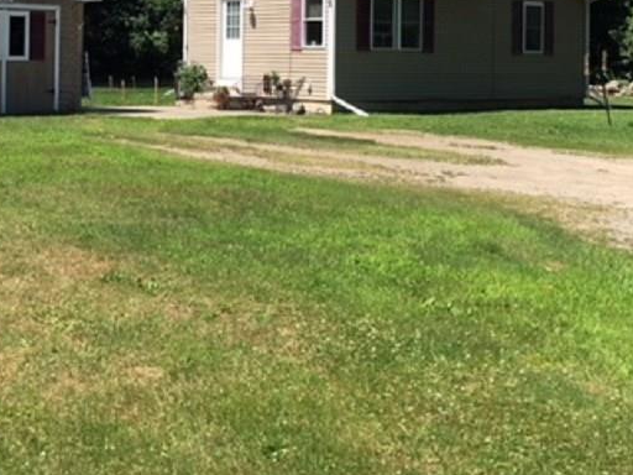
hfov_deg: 32.8
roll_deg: +0.1
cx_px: 181
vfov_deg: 24.3
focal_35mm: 58
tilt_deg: +1.1
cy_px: 24
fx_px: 1061
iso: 25
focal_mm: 4.15
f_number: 2.2
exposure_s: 1/1399
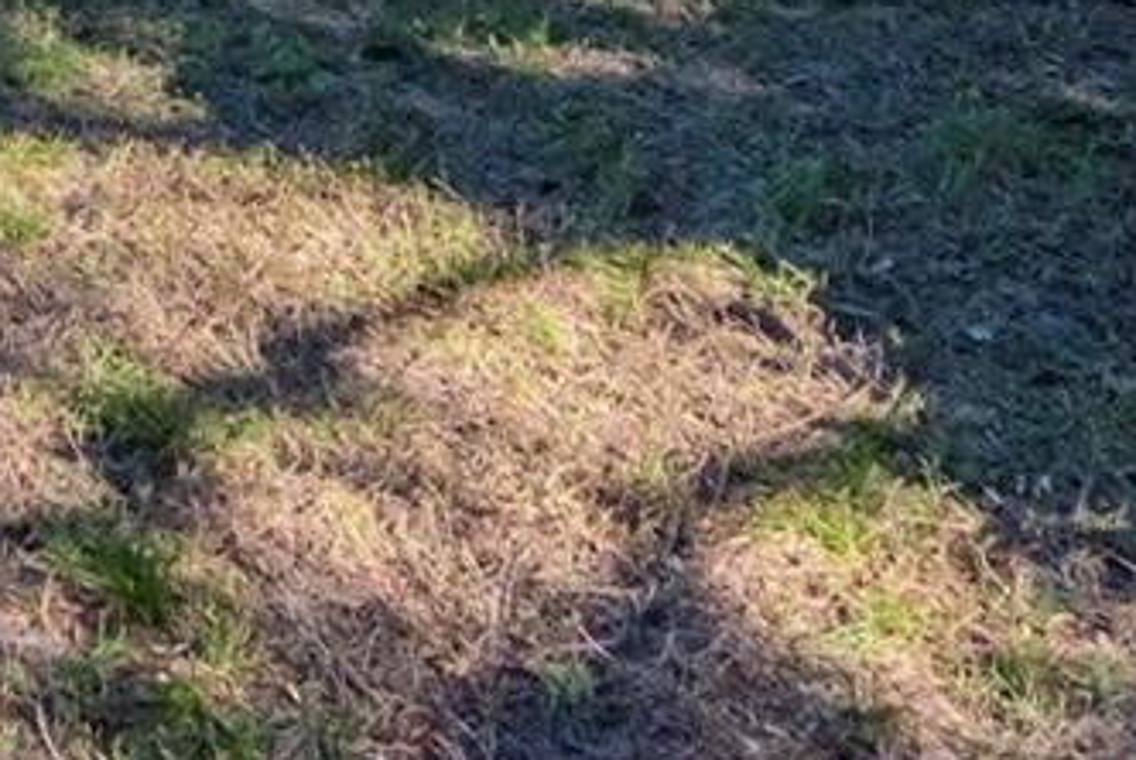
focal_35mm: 79
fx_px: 2508
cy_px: -712
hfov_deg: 21.4
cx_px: -578
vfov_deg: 14.6
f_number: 10
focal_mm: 11
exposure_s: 1/800
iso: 1000
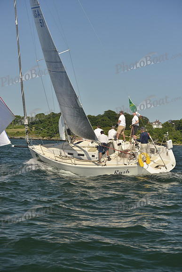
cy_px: 136
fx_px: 530
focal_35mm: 70
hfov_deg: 19.5
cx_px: 91
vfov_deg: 28.8
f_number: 6.3
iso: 400
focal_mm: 70
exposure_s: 1/1250
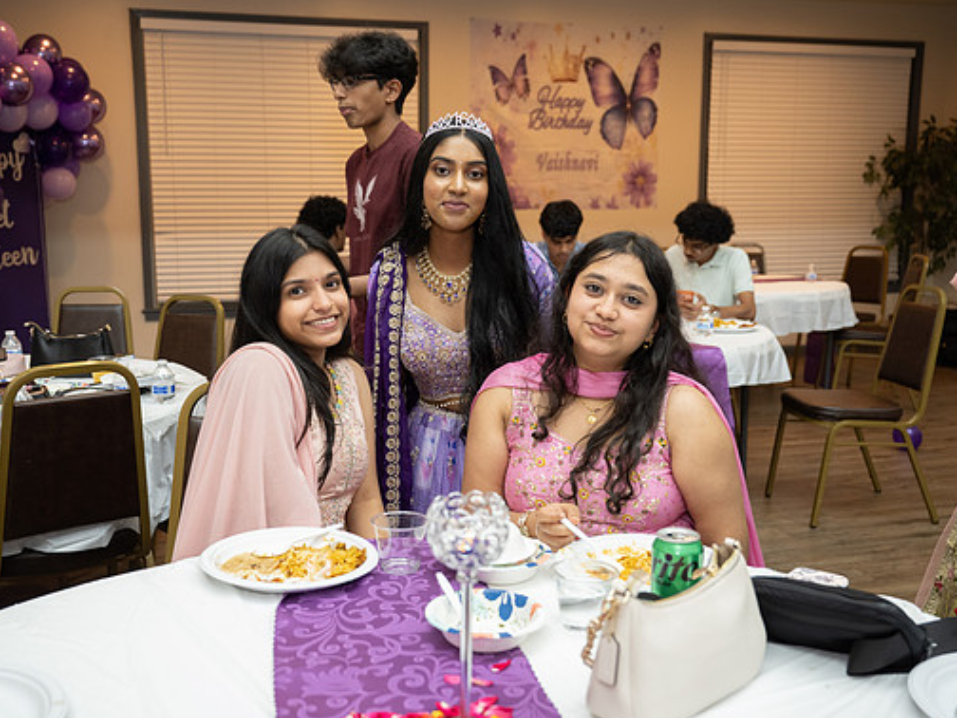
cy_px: 366
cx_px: 433
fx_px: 1023
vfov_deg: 38.7
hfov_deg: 50.1
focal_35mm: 37
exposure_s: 1/160
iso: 1000
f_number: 3.5
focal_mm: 33
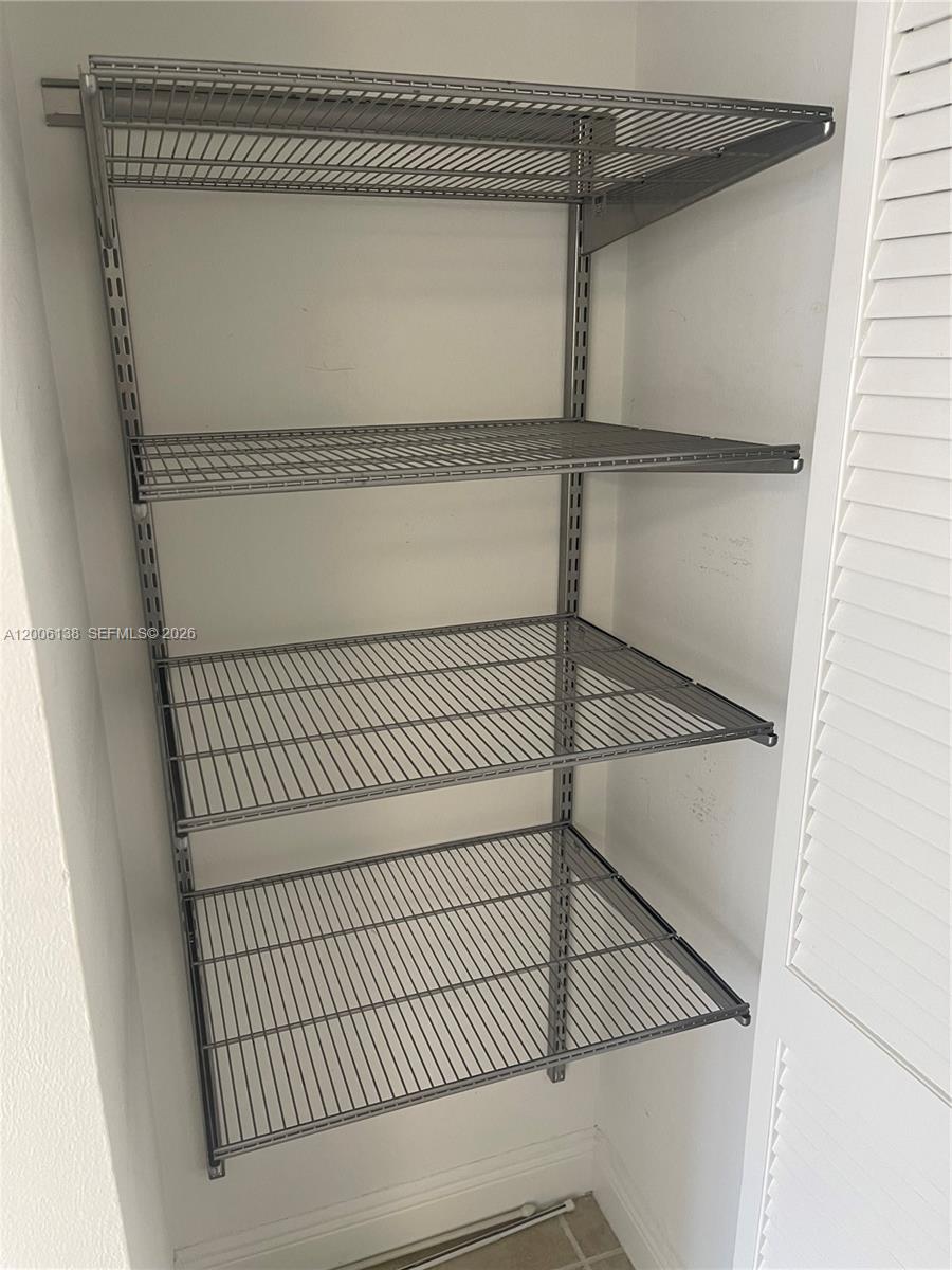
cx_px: 476
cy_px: 635
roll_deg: +0.7
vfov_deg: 69.4
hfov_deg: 54.9
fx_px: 917
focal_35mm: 25
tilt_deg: -18.3
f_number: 1.6
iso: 100
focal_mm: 5.1
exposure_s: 1/60
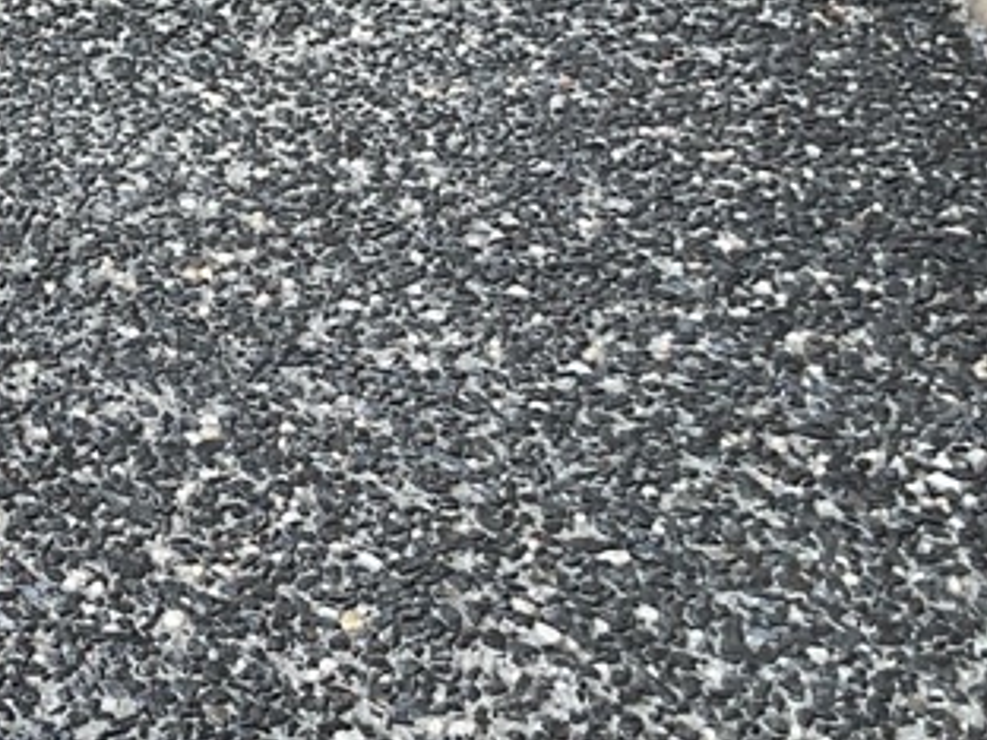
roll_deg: -0.5
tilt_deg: -31.4
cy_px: 161
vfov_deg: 15.8
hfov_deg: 19.7
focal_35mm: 93
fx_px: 2652
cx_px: -237
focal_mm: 3
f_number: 1.8
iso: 50
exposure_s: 1/120
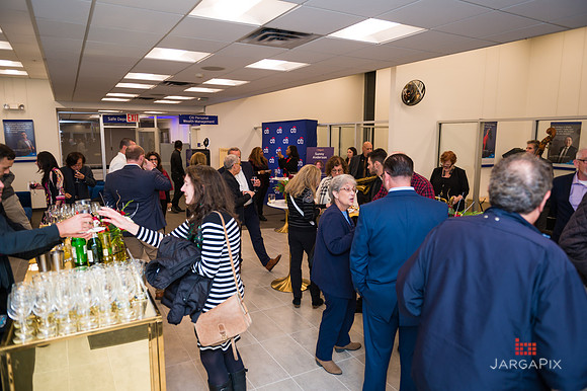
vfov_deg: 53.1
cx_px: 294
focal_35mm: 24
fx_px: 391
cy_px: 196
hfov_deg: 73.8
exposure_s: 1/200
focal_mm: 24
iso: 400
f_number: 3.2
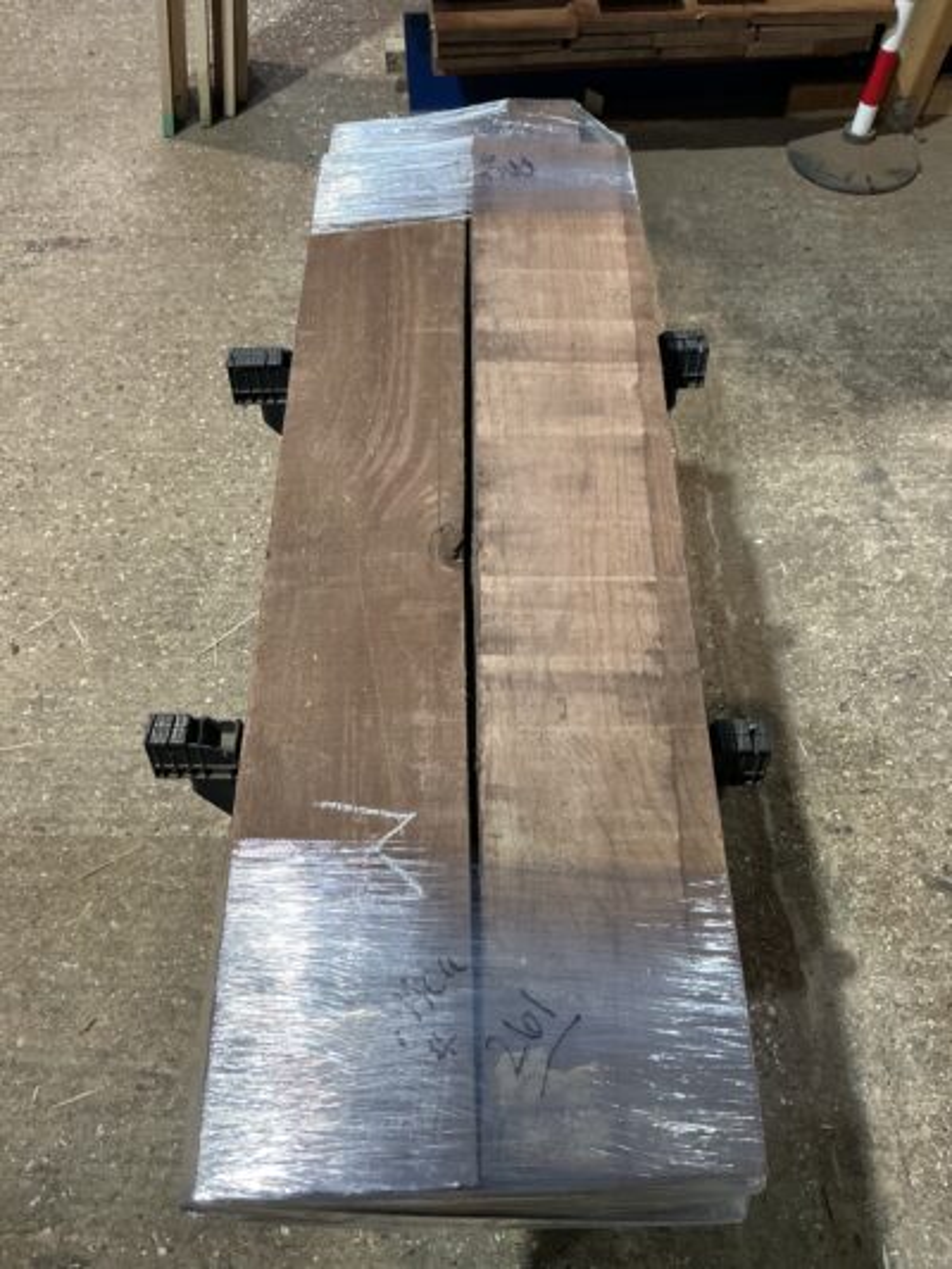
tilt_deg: -56.2
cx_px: 476
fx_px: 1063
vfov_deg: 61.6
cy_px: 634
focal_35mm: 29
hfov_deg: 48.2
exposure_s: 1/60
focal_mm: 3
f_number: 1.8
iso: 100
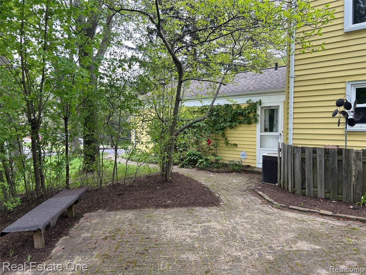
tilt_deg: -2.4
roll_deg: +1.1
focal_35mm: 26
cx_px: 183
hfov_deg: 67.3
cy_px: 138
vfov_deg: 53.1
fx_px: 275
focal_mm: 5.7
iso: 40
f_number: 1.5
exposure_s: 1/171
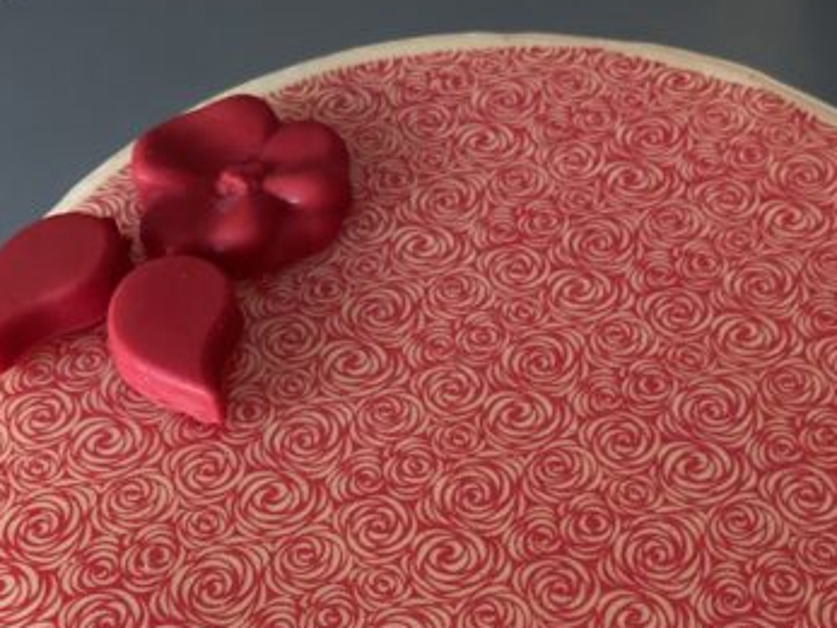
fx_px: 1209
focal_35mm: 50
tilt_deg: -58.2
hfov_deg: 38.1
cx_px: 488
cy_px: 572
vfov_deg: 27.9
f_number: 1.8
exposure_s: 1/60
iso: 320
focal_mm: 4.25
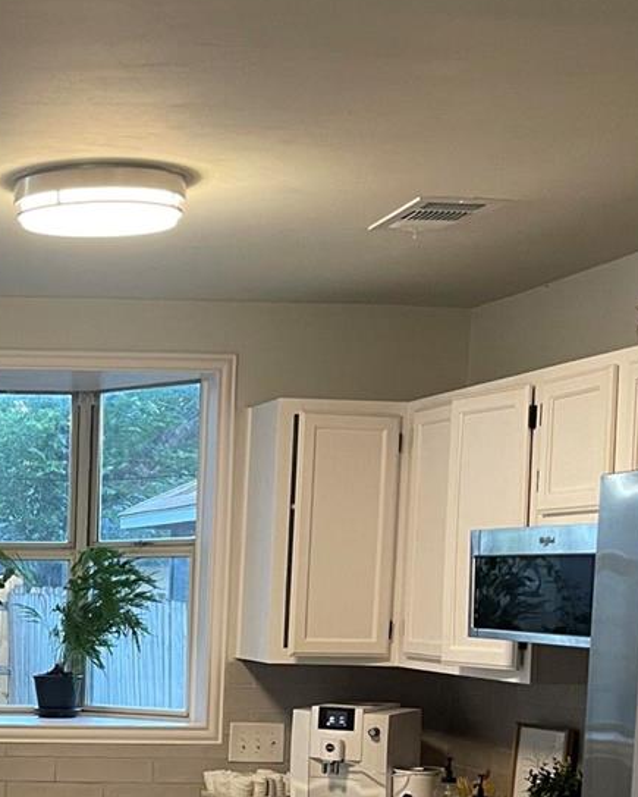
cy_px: 683
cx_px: -163
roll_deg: -1.0
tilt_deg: -4.0
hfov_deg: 20.5
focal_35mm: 69
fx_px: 1627
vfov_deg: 26.8
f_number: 1.6
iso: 200
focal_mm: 5.1
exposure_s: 1/60
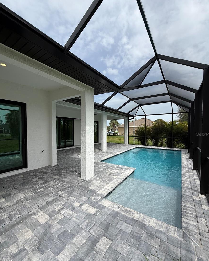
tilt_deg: -1.3
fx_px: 116
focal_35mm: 15
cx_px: 106
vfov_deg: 96.8
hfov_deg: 84.1
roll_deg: -0.2
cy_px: 134
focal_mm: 2.22
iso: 50
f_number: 2.2
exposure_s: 1/1125
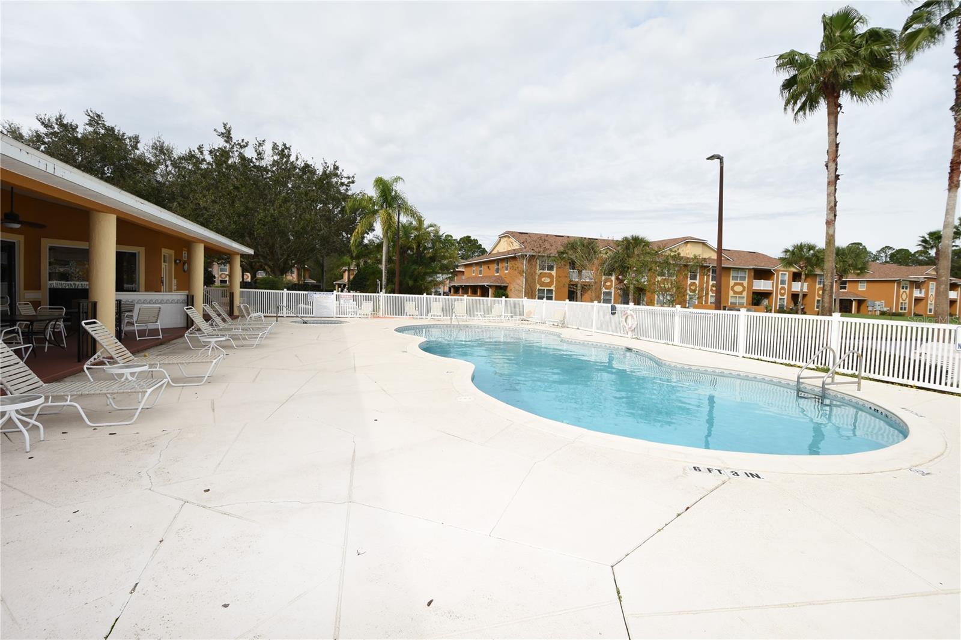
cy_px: 320
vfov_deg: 77.3
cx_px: 480
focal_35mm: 15
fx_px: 400
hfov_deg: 100.4
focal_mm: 10
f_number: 7.1
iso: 100
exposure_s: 1/200
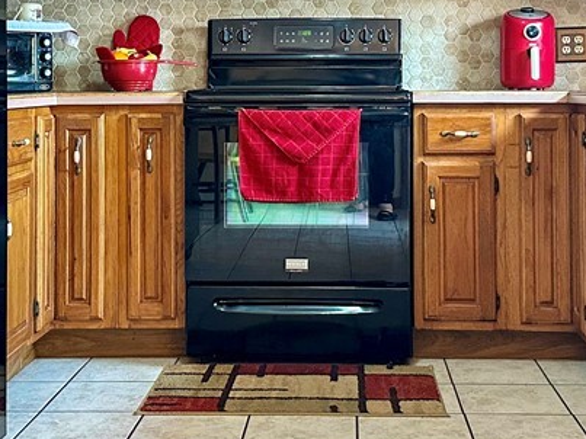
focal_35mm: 61
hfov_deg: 31.7
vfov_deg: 23.6
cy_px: 84
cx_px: 294
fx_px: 1032
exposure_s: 1/60
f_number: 1.8
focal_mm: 6.86
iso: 500
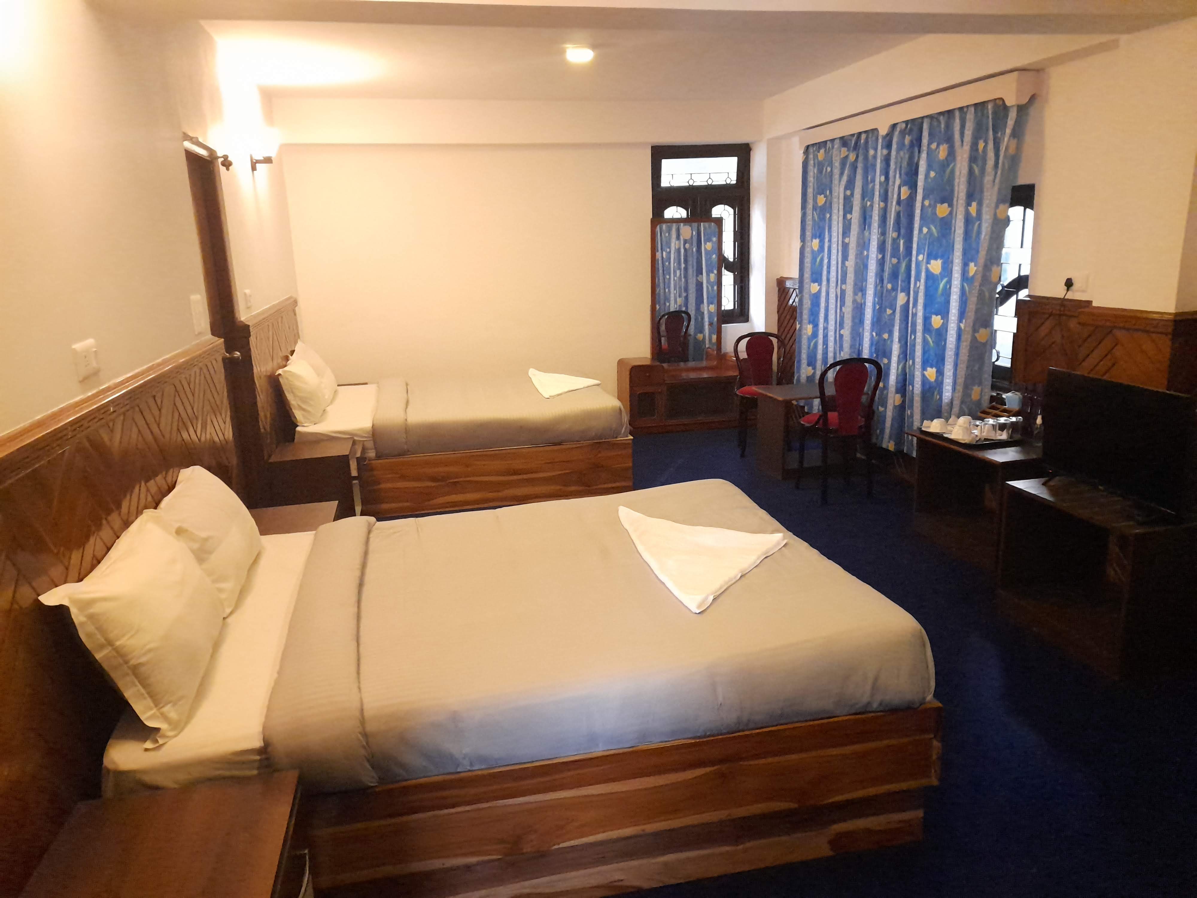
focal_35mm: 25
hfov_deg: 69.4
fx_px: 864
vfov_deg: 54.9
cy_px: 449
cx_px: 598
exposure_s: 1/100
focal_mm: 4.6
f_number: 2
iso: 800
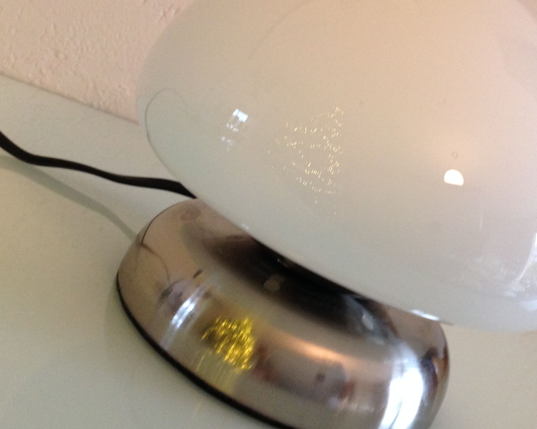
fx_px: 699
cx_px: 302
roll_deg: -26.7
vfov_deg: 34.1
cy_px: 232
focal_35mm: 44
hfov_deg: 41.9
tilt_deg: -14.8
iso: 200
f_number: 2.4
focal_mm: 4.28
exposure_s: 1/17
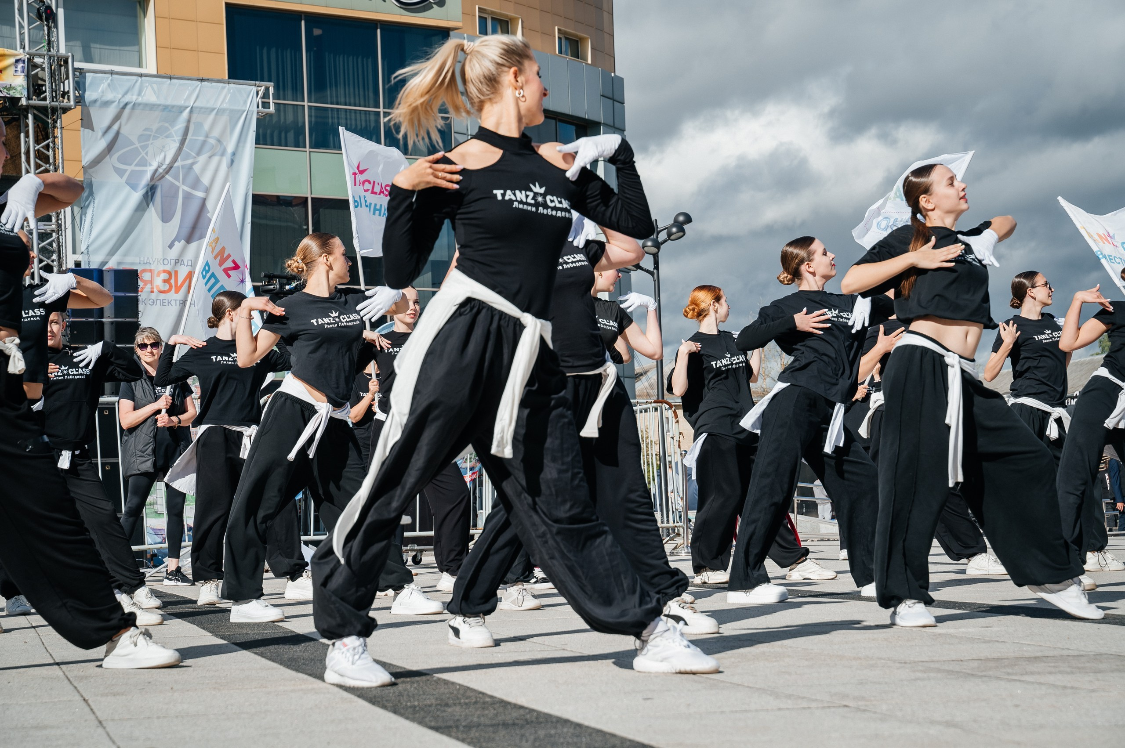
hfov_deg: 26.4
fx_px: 2397
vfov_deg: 17.7
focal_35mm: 77
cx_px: 570
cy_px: 375
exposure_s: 1/400
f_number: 7.1
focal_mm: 75
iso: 100
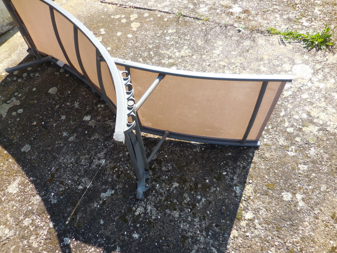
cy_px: 126
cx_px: 168
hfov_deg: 69.4
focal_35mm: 25
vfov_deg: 54.9
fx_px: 243
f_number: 3.3
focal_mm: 4.5
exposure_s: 1/400
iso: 125
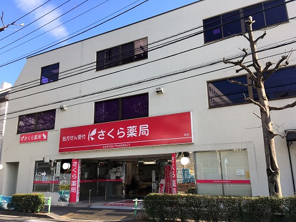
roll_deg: +1.5
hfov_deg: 61.7
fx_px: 248
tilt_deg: +14.6
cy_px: 111
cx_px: 148
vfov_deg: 48.2
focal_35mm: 29
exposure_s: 1/506
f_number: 2.2
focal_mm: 4.15
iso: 25
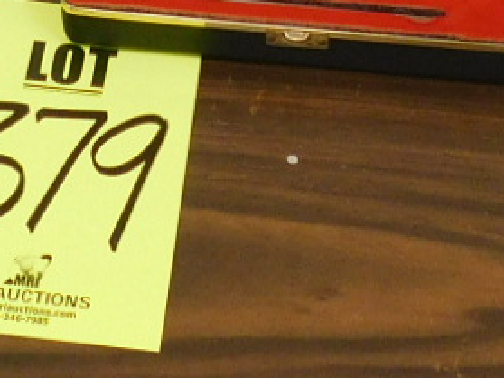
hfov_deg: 14.8
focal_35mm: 132
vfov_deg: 10.6
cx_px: 90
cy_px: -288
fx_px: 1921
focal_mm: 4
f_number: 3
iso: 200
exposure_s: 1/30
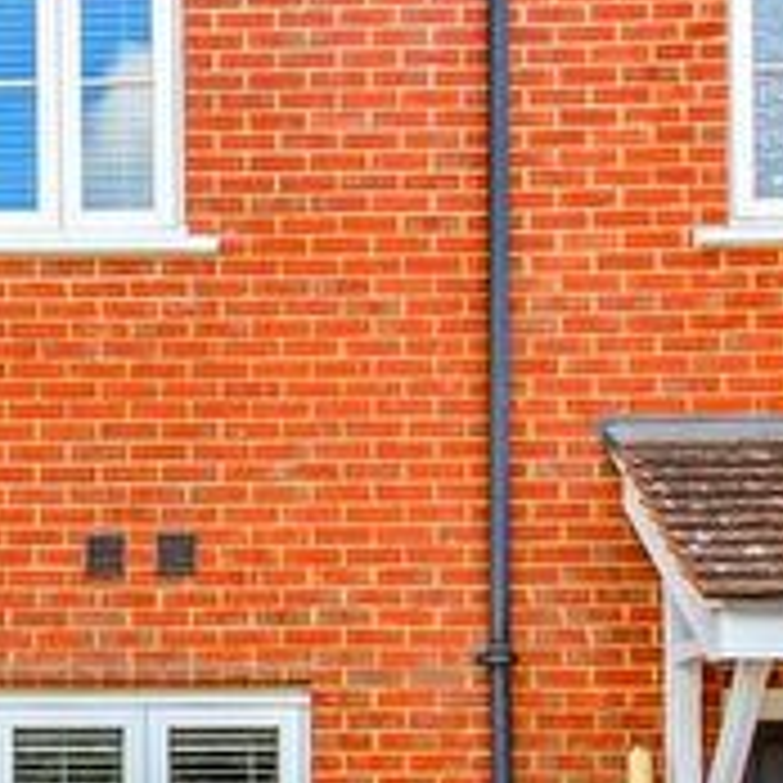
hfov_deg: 21.1
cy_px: 335
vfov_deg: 24.0
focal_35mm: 72
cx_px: -310
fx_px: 1843
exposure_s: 1/160
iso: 320
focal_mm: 14
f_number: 8
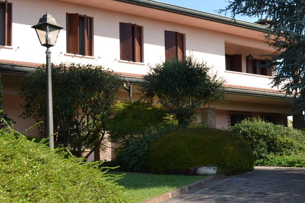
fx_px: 491
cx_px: 223
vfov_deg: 23.2
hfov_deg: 33.9
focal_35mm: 58
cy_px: 140
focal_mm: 22
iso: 100
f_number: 7.1
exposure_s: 1/200
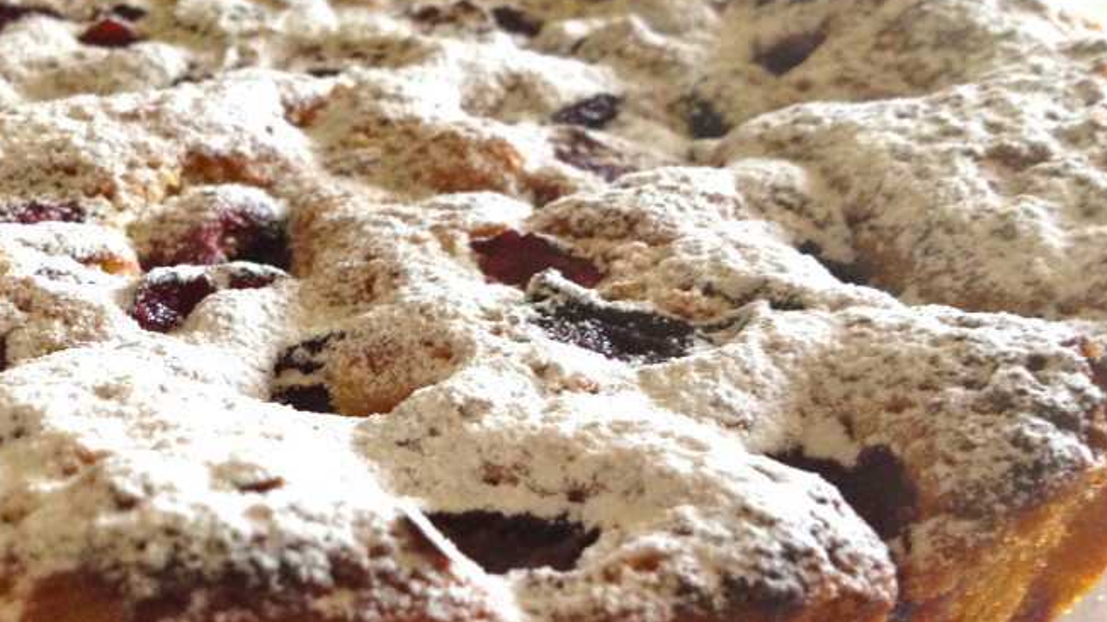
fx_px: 1761
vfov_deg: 19.9
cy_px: 466
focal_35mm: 60
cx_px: 286
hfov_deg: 34.2
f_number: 2.4
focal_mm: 4.28
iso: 125
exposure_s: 1/20
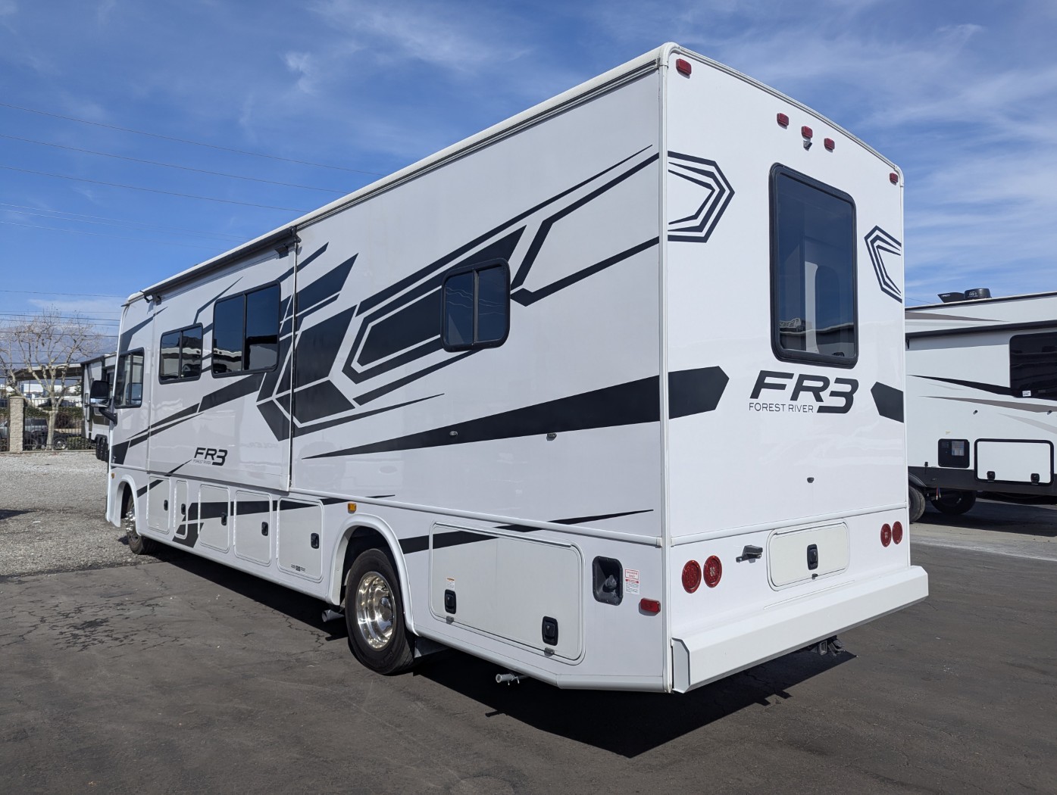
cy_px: 398
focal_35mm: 24
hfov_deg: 71.5
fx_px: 734
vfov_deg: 56.9
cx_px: 528
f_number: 1.85
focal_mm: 6.81
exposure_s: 1/2976
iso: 57
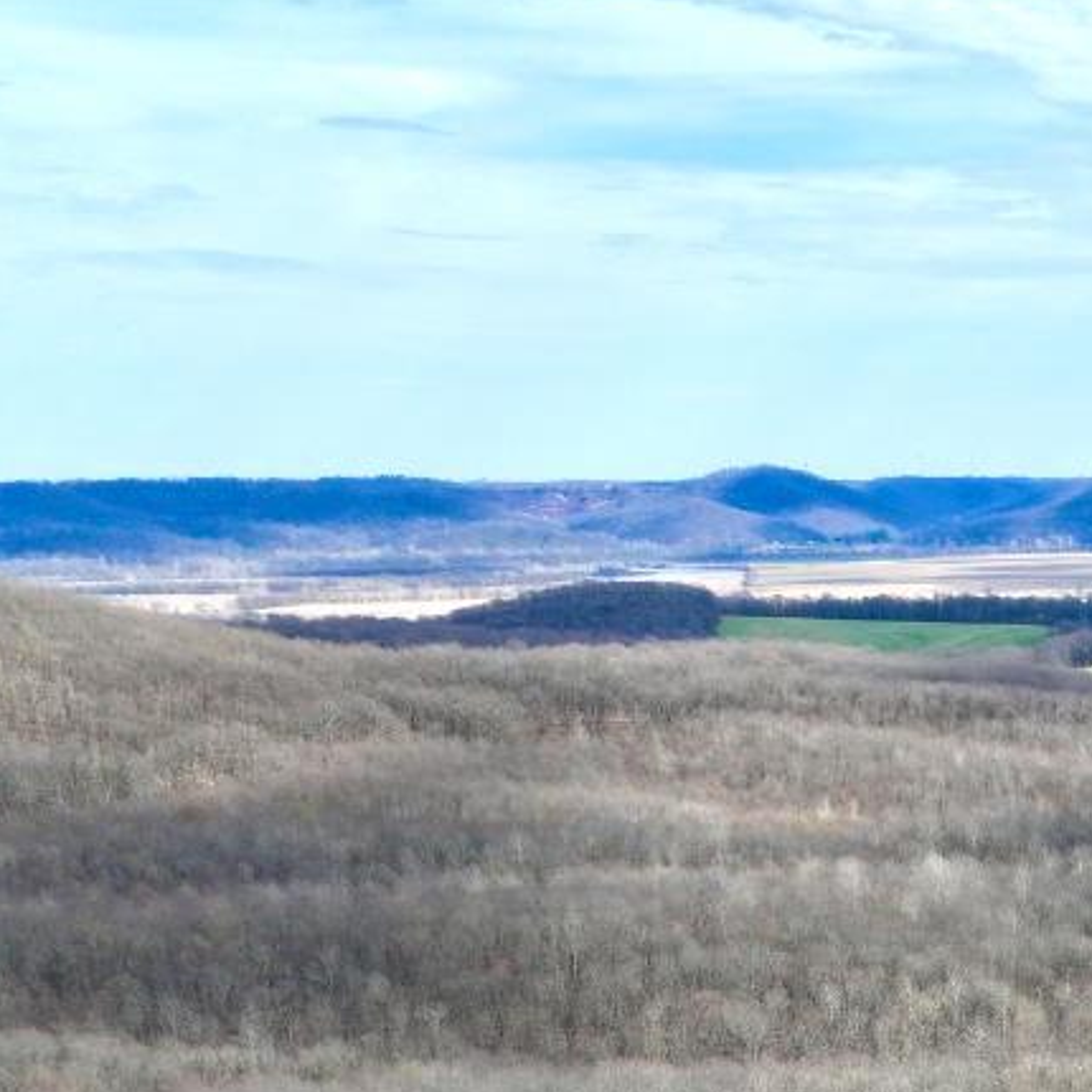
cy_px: 1355
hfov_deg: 18.8
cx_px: 1879
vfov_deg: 21.5
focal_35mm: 74
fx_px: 2641
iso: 150
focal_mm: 12.29
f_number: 2.8
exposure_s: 1/120
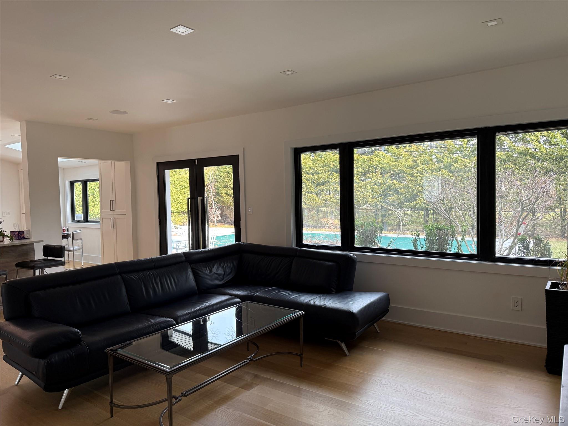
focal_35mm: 24
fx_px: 394
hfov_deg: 71.6
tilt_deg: -2.0
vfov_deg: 56.8
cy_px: 213
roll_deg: +1.3
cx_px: 284
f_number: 1.78
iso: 100
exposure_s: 1/121
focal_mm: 6.76
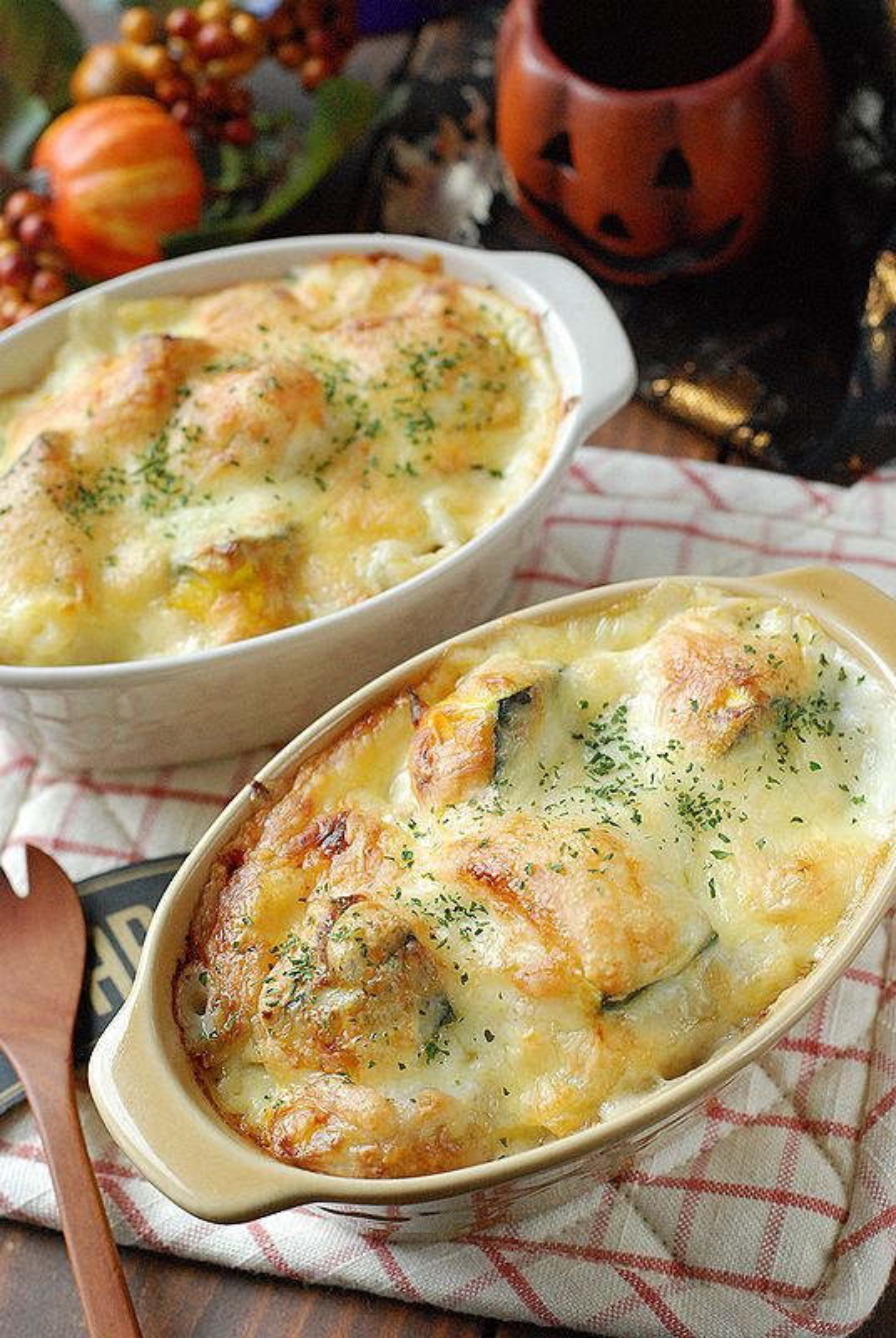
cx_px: 448
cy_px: 669
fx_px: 2790
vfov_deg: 27.0
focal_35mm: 75
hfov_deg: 18.2
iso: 1250
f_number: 6.3
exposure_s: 1/40
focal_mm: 50
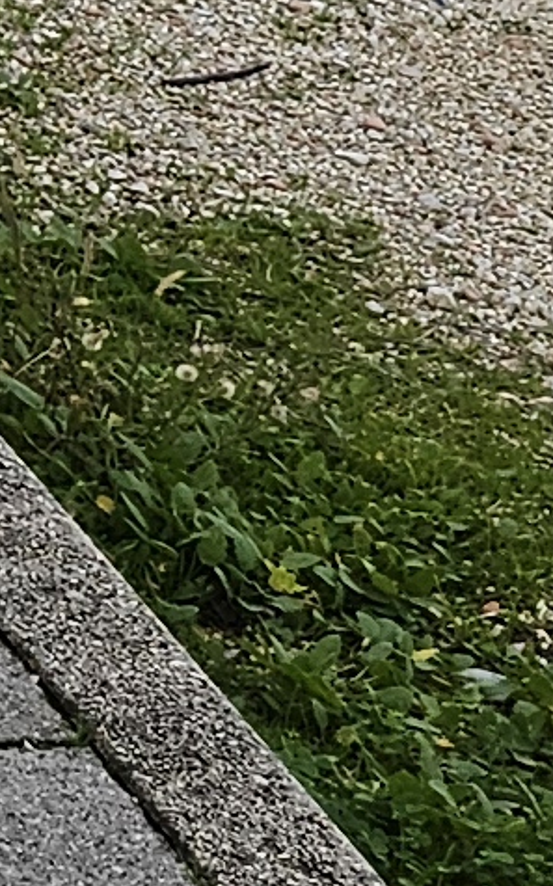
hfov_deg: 5.2
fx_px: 4949
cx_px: -2149
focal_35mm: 205
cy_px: -791
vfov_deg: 9.6
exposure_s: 1/180
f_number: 1.7
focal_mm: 6.3
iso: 32
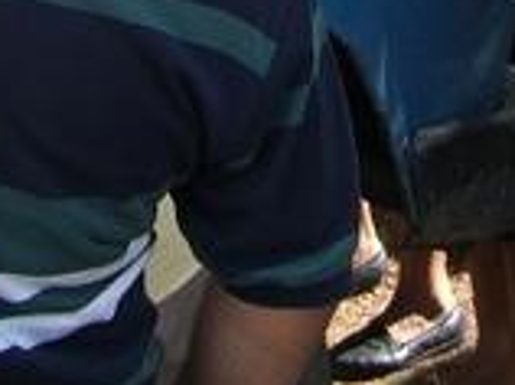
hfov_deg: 12.7
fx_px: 2288
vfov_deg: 9.0
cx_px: 10
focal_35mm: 154
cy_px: -385
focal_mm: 7.9
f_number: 2.8
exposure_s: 1/200
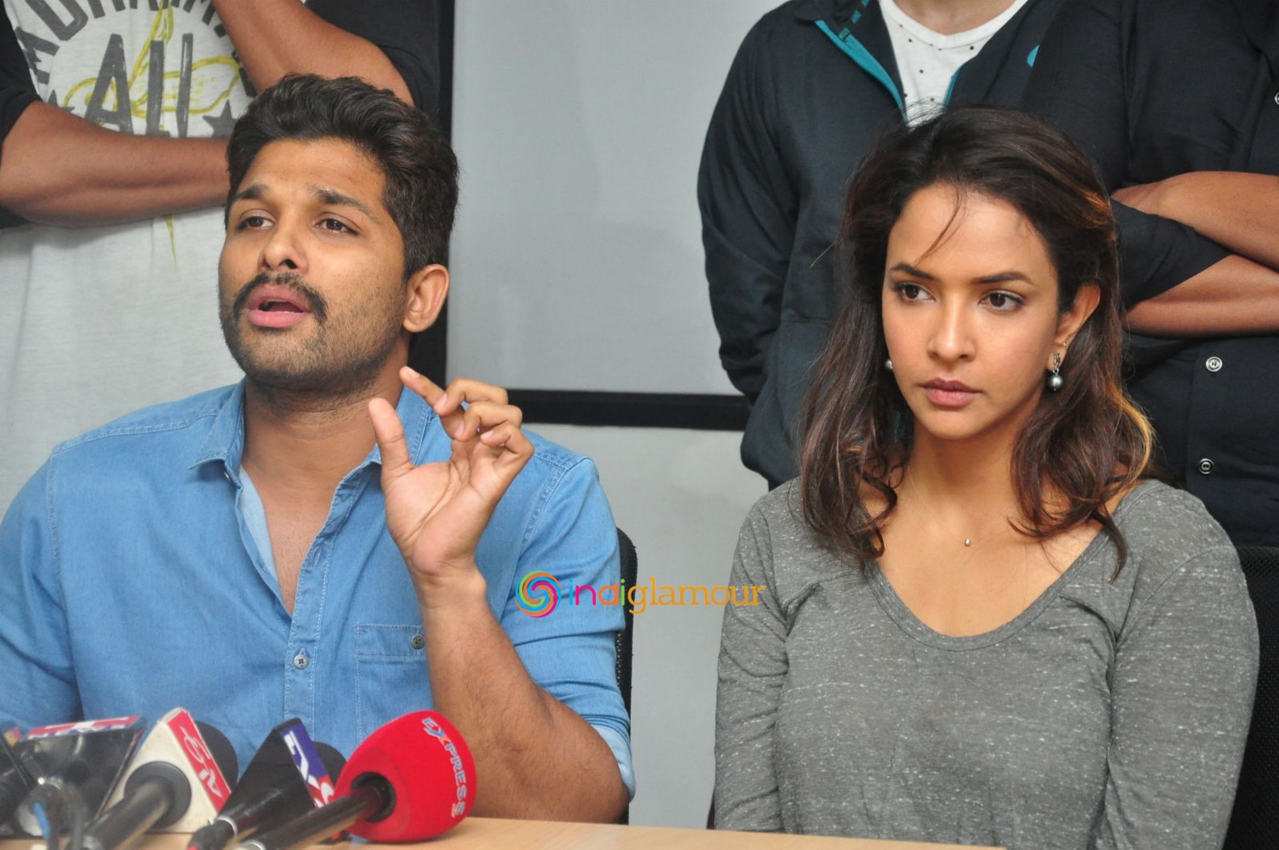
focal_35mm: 105
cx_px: 640
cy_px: 425
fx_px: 3726
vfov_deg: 13.0
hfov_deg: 19.5
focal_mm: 70
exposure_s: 1/125
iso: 1600
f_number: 6.3
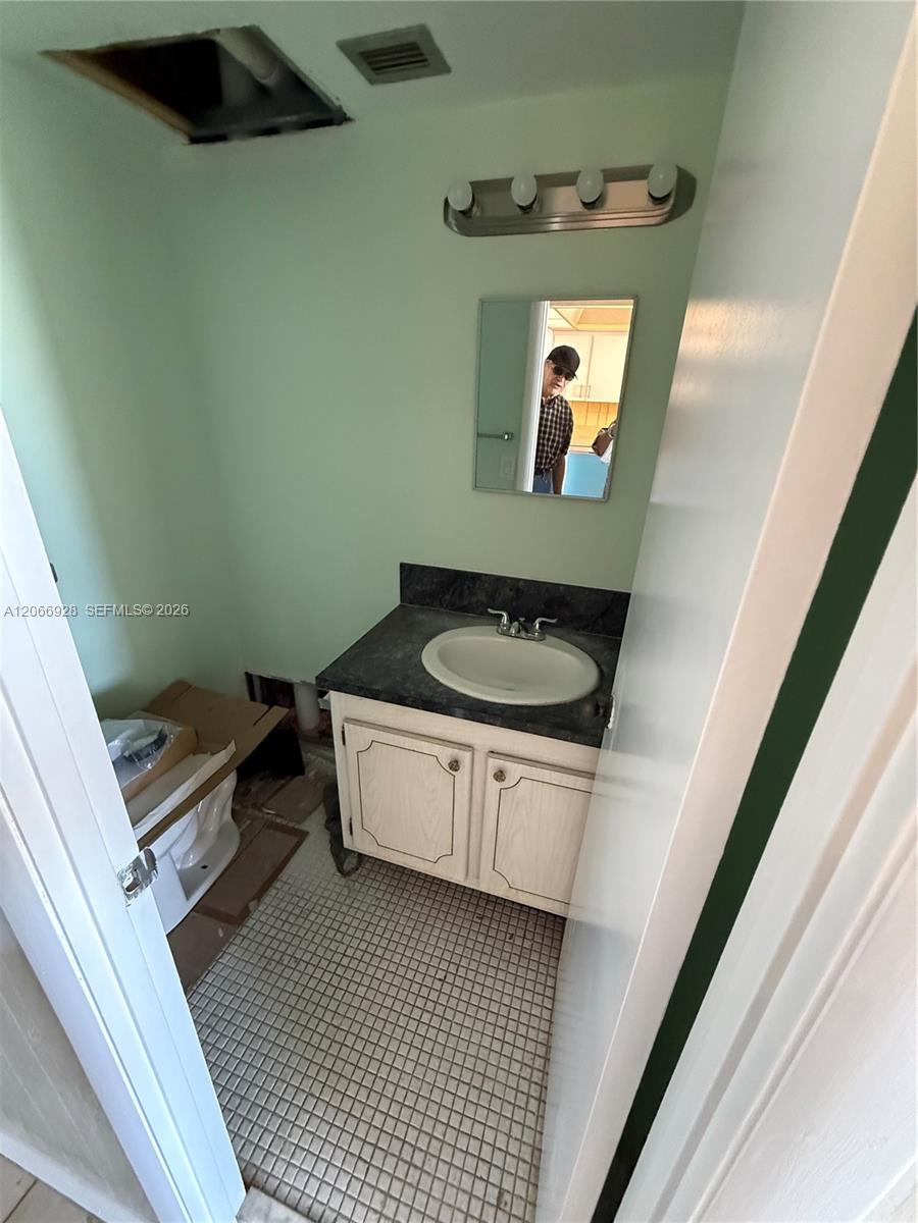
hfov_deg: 85.7
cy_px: 612
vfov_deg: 102.1
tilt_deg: -23.2
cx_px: 459
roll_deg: -2.9
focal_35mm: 14
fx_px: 495
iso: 800
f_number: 2.2
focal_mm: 2.22
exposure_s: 1/60
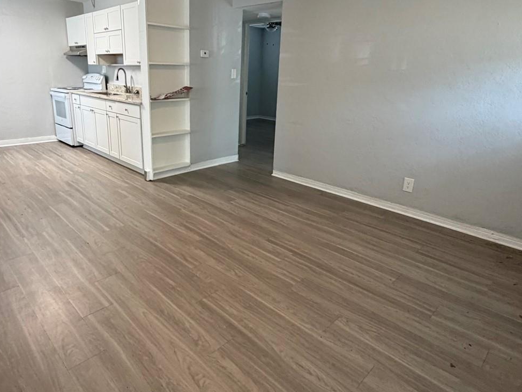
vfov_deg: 58.6
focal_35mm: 23
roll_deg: -0.8
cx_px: 234
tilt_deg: -14.8
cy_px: 166
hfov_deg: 73.7
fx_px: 347
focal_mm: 2.22
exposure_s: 1/60
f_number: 2.2
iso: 320
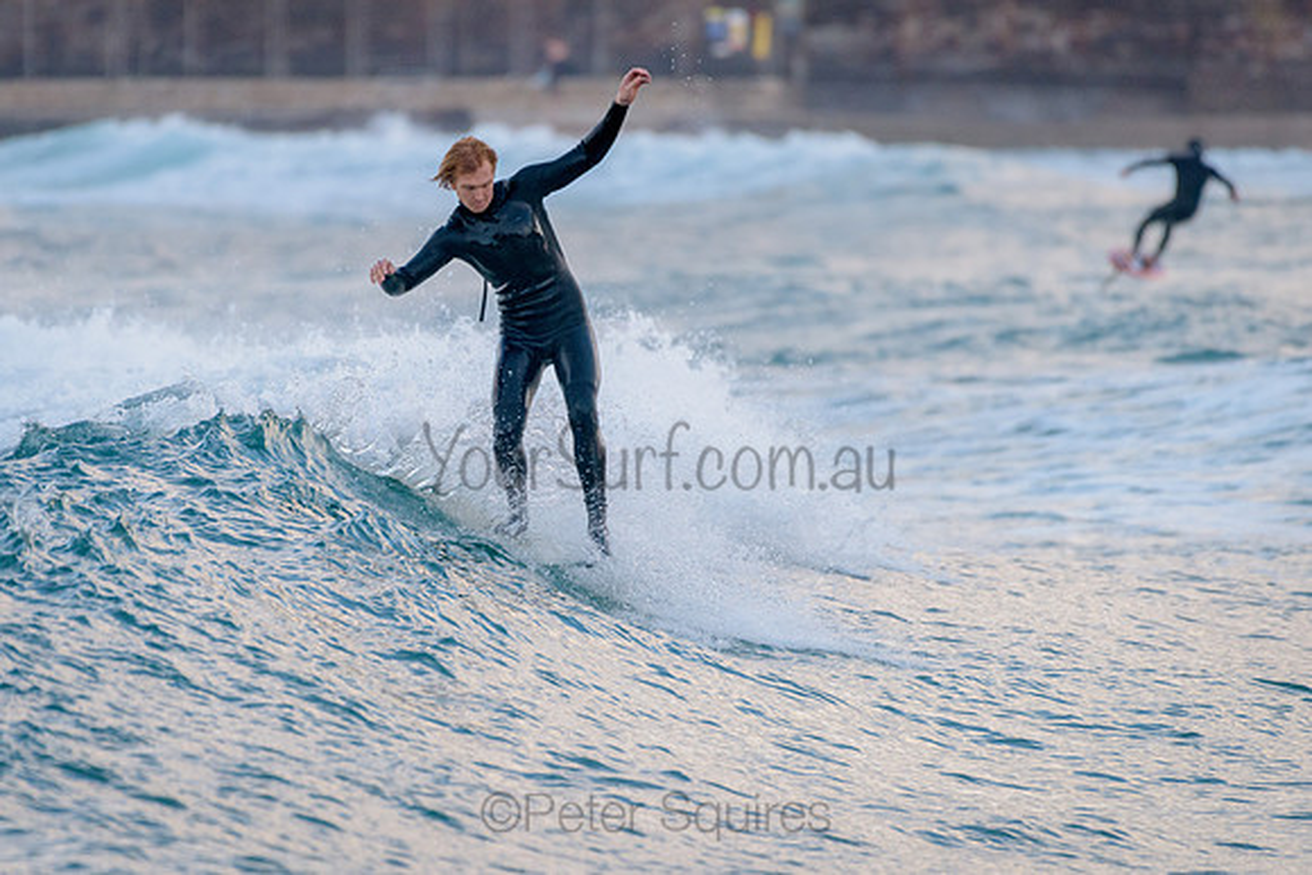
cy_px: 414
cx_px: 612
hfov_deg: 3.4
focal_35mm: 612
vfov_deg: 2.2
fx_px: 22302
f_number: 5.6
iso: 640
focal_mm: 500
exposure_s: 1/800
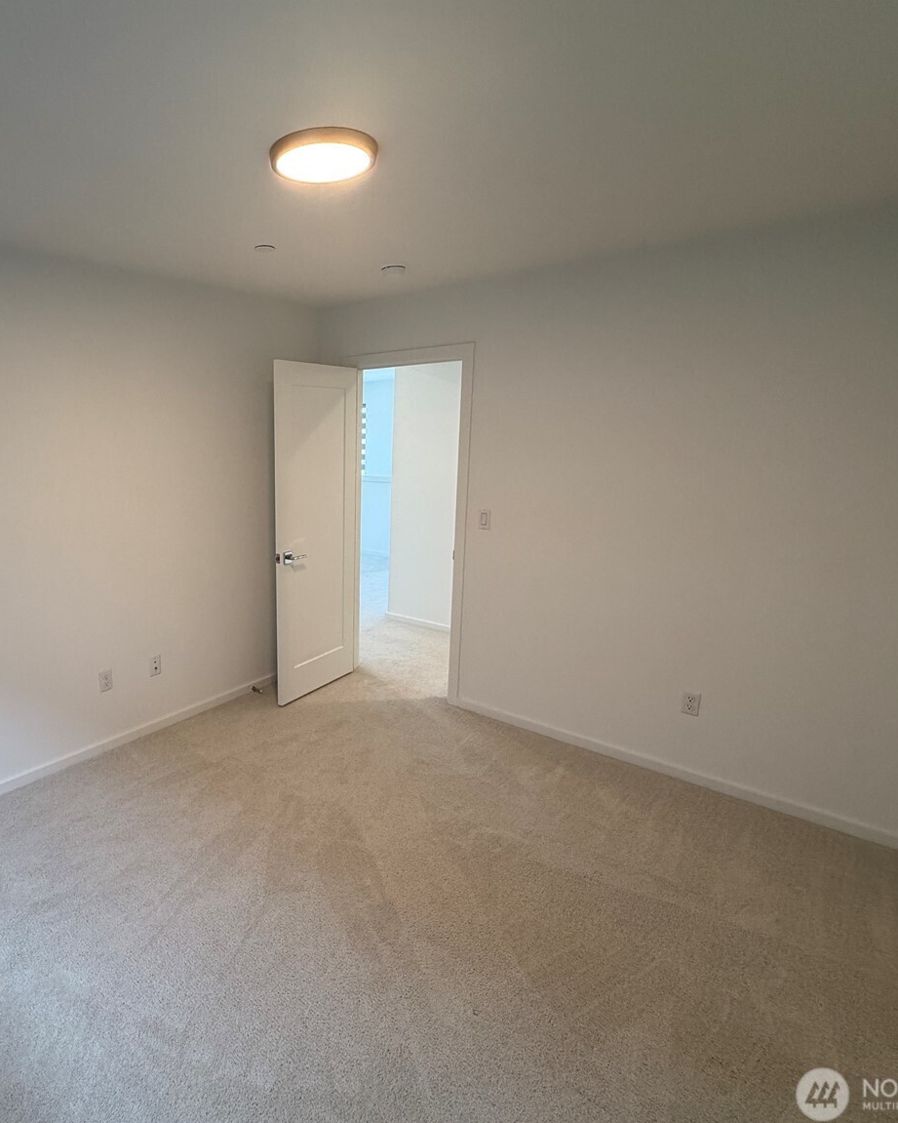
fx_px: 631
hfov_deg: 68.0
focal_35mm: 19
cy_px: 548
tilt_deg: -9.9
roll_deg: +1.8
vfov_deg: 83.3
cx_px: 269
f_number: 2.2
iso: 200
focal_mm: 2.22
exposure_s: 1/120
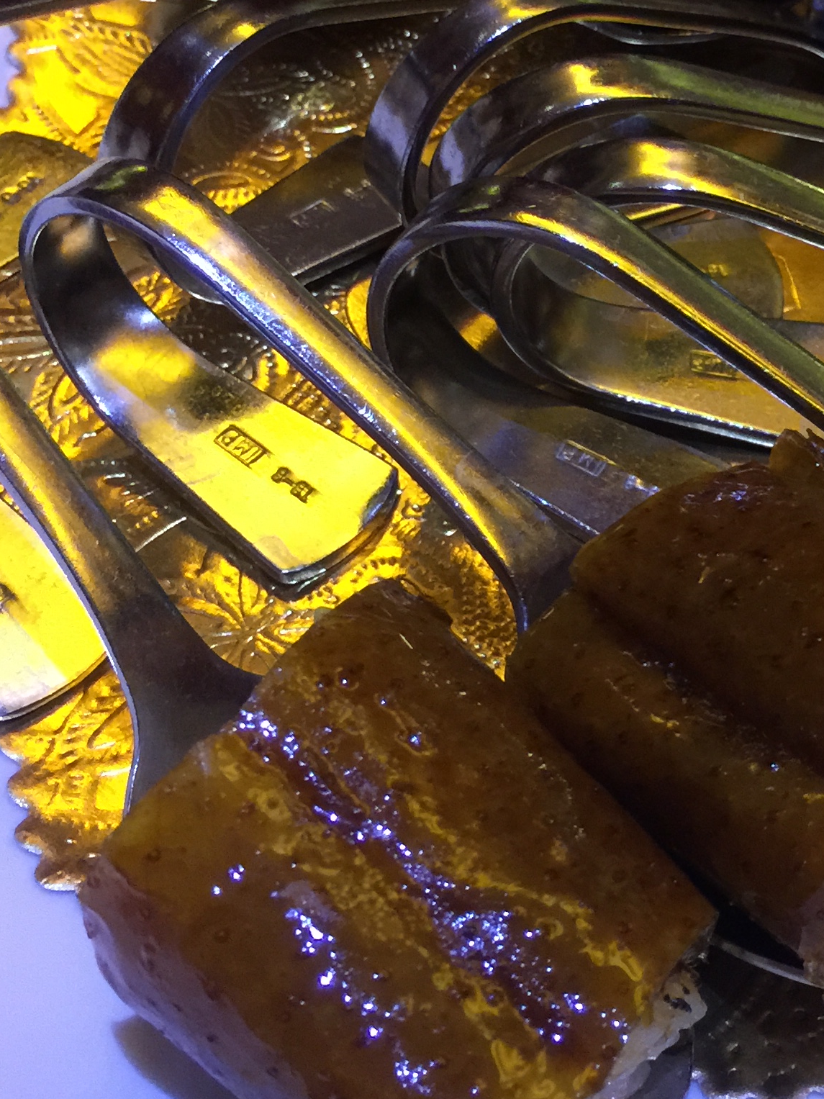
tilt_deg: -49.6
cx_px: 759
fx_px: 1968
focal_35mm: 62
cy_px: 415
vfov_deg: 31.1
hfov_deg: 23.0
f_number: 2.2
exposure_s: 1/10
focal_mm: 4.15
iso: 125
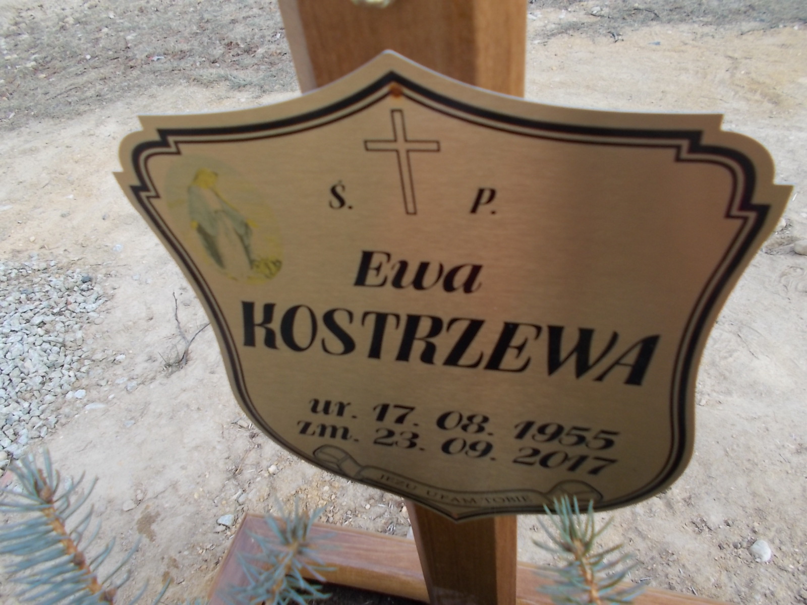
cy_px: 302
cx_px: 404
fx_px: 606
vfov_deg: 53.1
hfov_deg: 67.3
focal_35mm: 26
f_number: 3.2
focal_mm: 4.6
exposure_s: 1/320
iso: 80
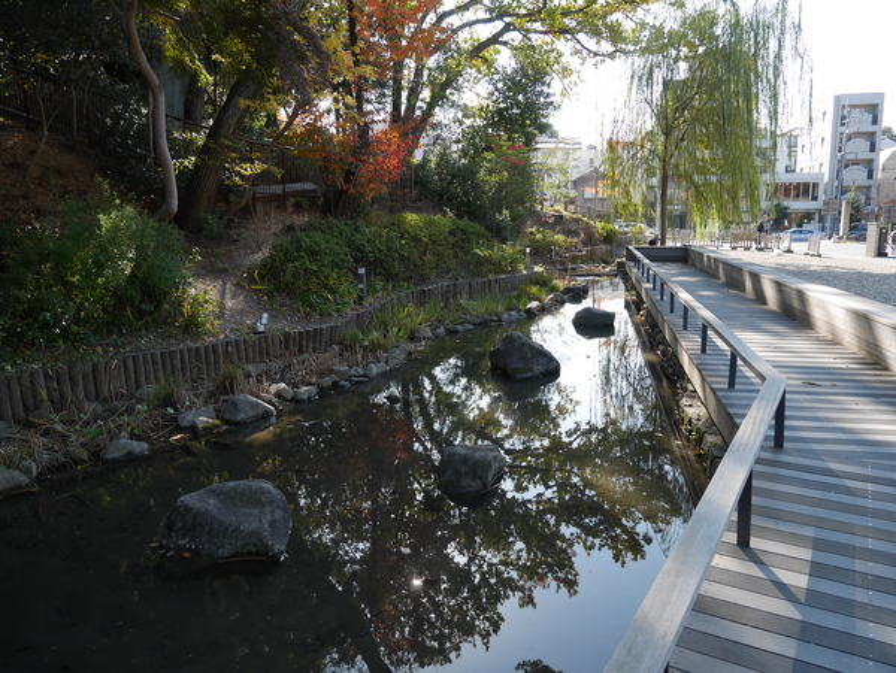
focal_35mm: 24
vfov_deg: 56.9
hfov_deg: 71.6
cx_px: 448
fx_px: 622
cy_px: 336
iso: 200
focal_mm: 12
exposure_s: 1/200
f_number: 4.5
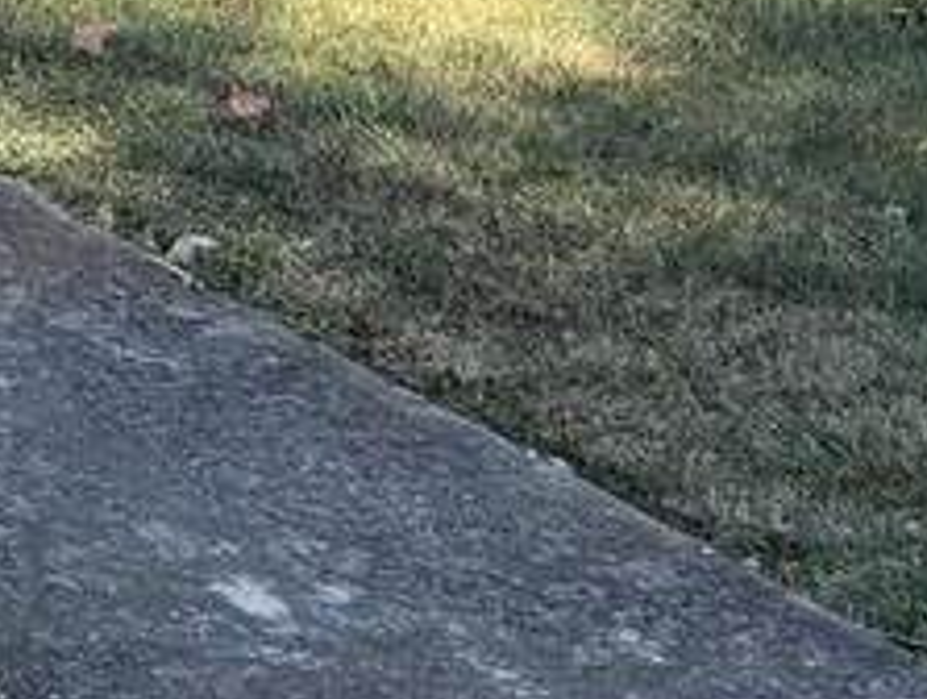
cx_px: -1679
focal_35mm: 149
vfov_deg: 9.3
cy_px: -732
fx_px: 3997
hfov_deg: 10.3
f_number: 1.6
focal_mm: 5.96
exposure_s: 1/1550
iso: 50
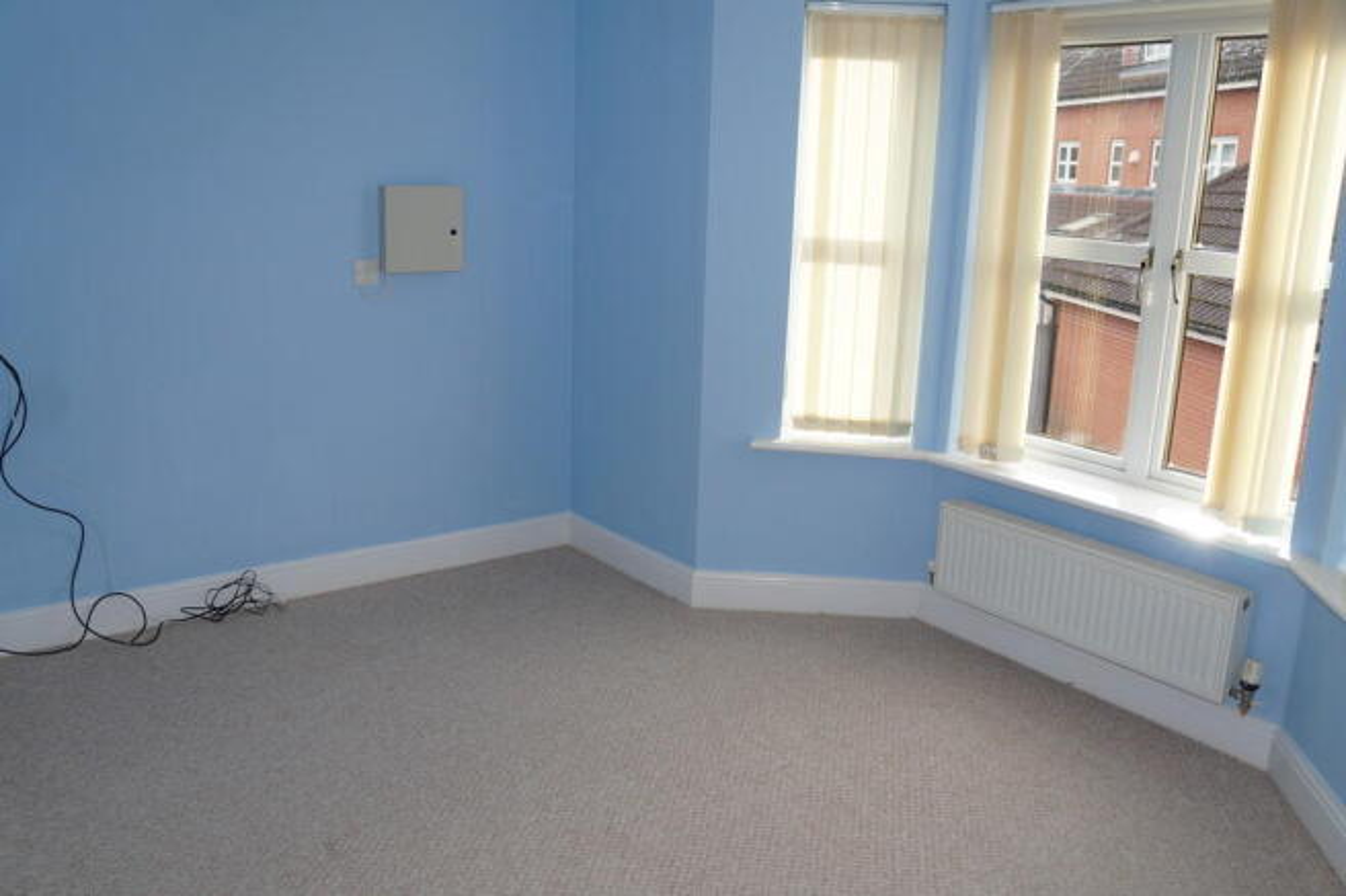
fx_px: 1065
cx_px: 673
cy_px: 448
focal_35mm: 28
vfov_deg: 45.6
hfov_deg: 64.6
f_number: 4
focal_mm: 19
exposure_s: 1/160
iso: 160
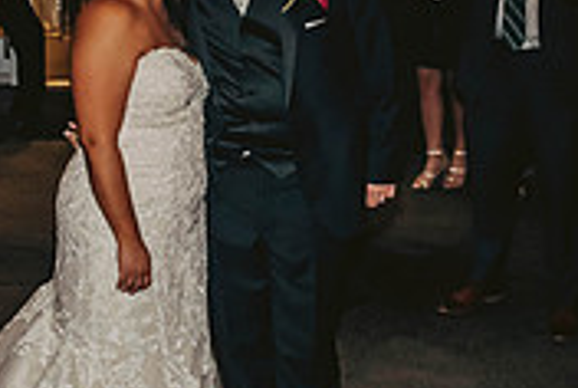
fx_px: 1271
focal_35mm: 79
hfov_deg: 25.4
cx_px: 177
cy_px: 127
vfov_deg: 17.3
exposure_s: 1/200
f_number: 3.2
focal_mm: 24
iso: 1600
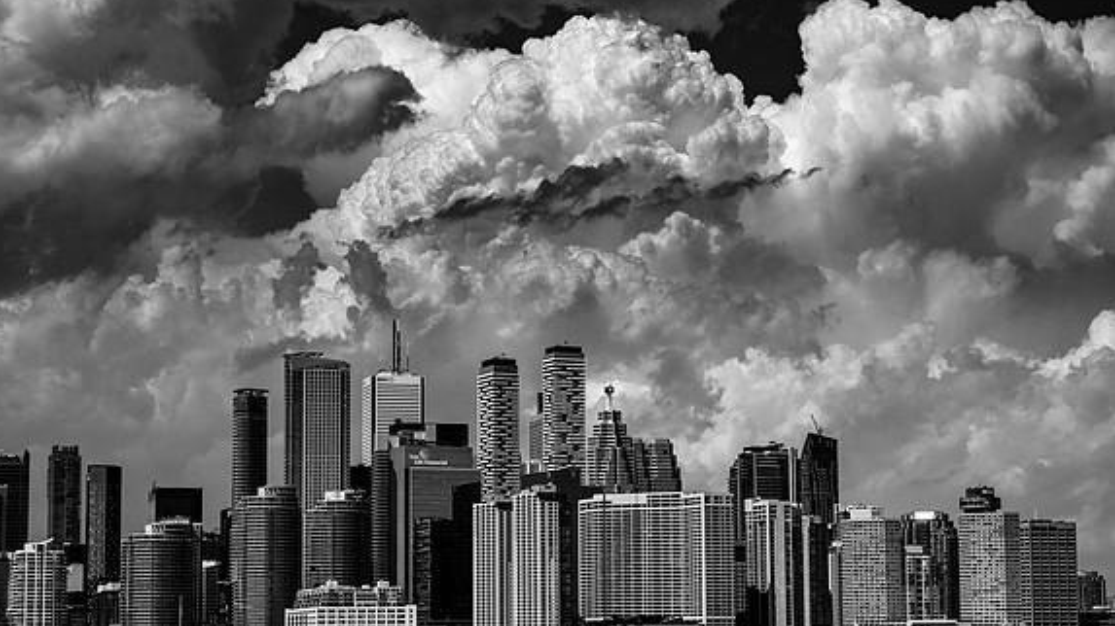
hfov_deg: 24.2
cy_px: 316
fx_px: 2601
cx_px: 553
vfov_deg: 13.7
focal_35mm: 88
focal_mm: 55
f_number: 8
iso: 200
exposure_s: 1/900
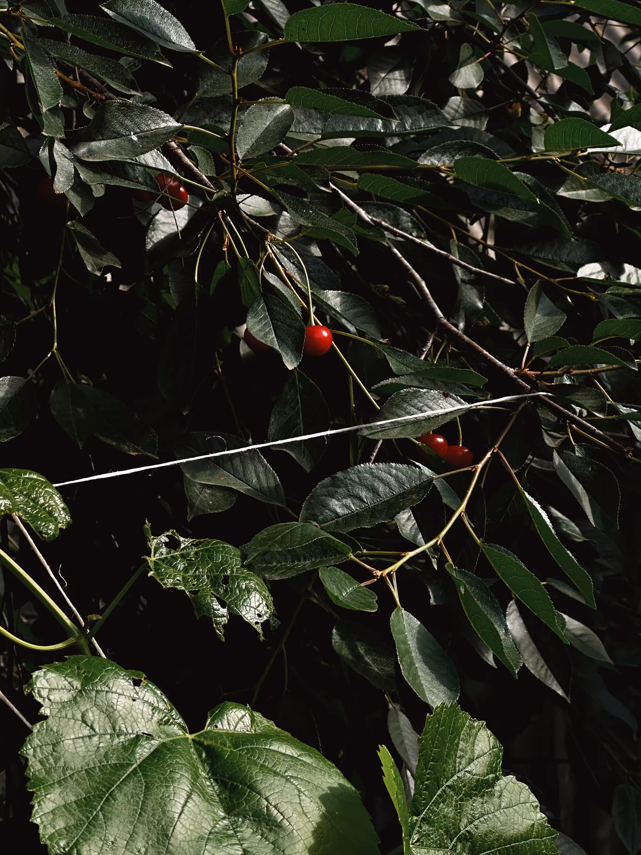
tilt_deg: +0.8
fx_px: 2099
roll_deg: -0.1
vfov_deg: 23.0
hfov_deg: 17.4
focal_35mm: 85
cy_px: 459
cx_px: 337
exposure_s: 1/774
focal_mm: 9
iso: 32
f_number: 2.8
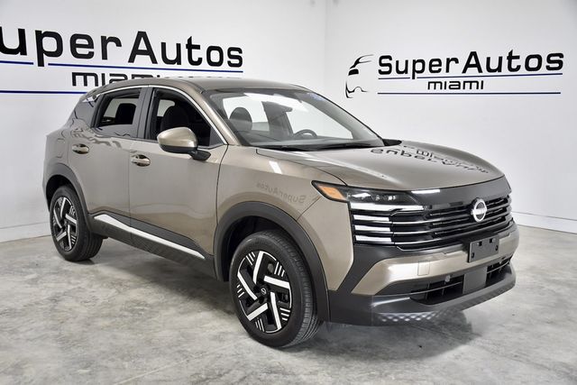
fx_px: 625
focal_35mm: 39
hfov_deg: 49.5
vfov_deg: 34.2
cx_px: 288
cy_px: 192
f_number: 4
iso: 1250
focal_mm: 26
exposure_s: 1/400
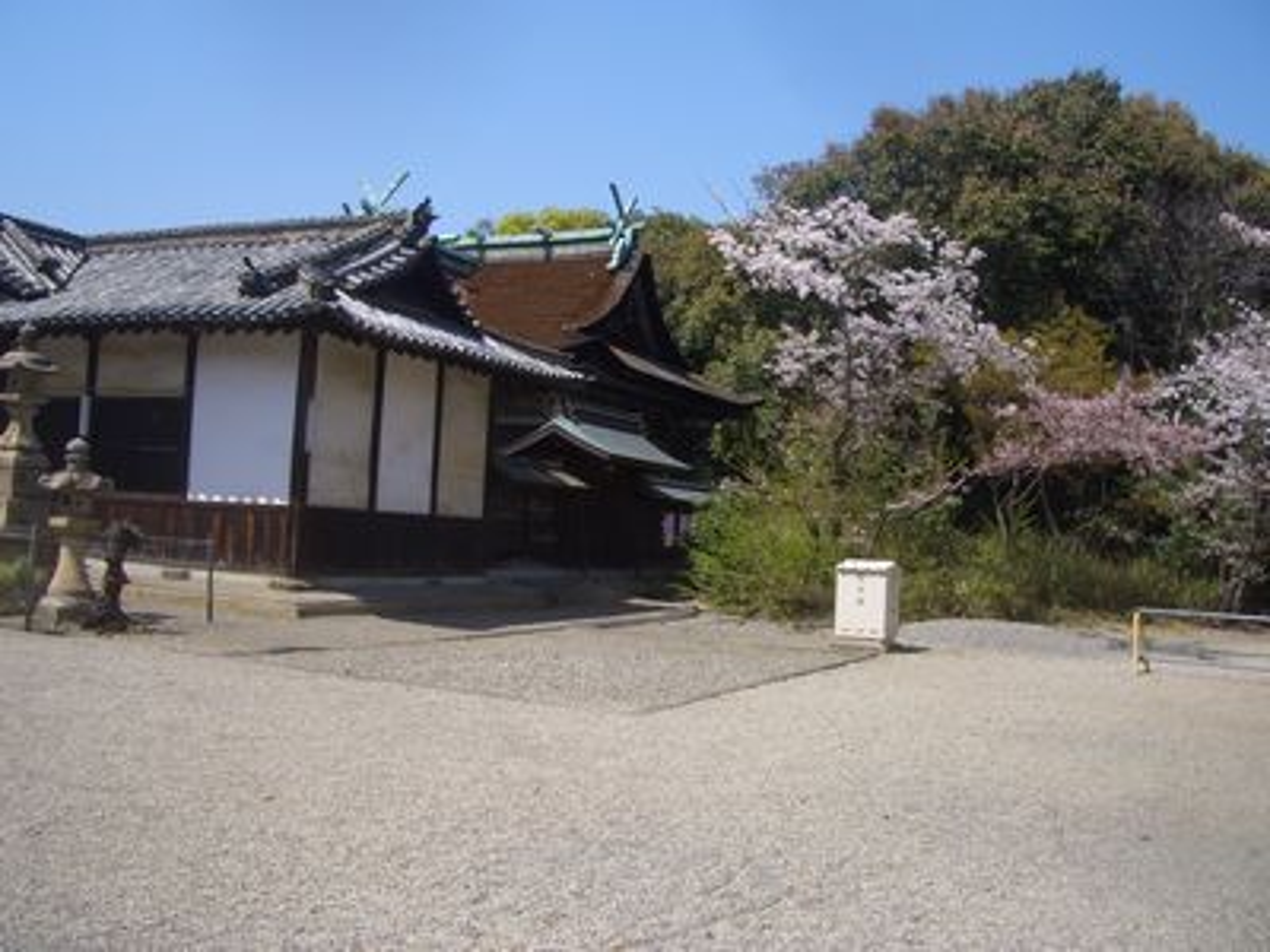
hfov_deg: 52.6
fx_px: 1284
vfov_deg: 40.7
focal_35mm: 35
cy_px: 476
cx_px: 635
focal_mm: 5.8
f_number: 4.3
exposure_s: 1/400
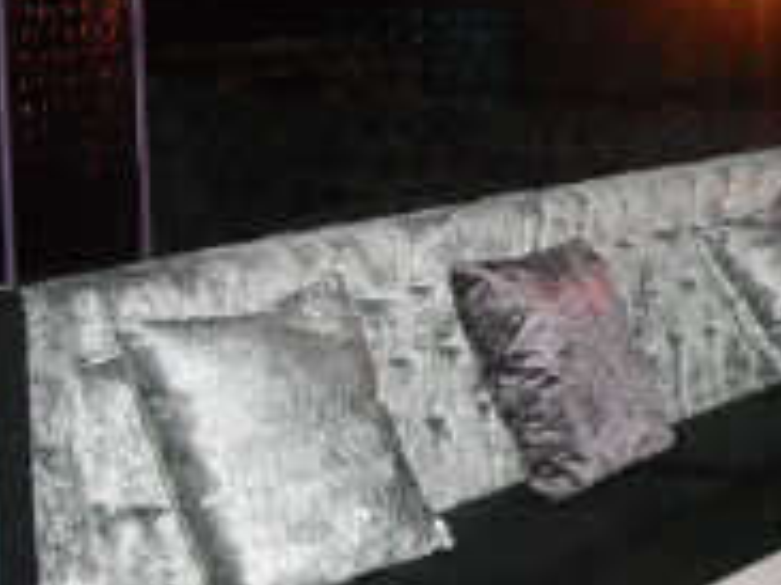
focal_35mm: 98
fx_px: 2210
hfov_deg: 19.1
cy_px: 248
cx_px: 900
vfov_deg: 15.1
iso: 518
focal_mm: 5.7
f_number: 2.8
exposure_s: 1/60
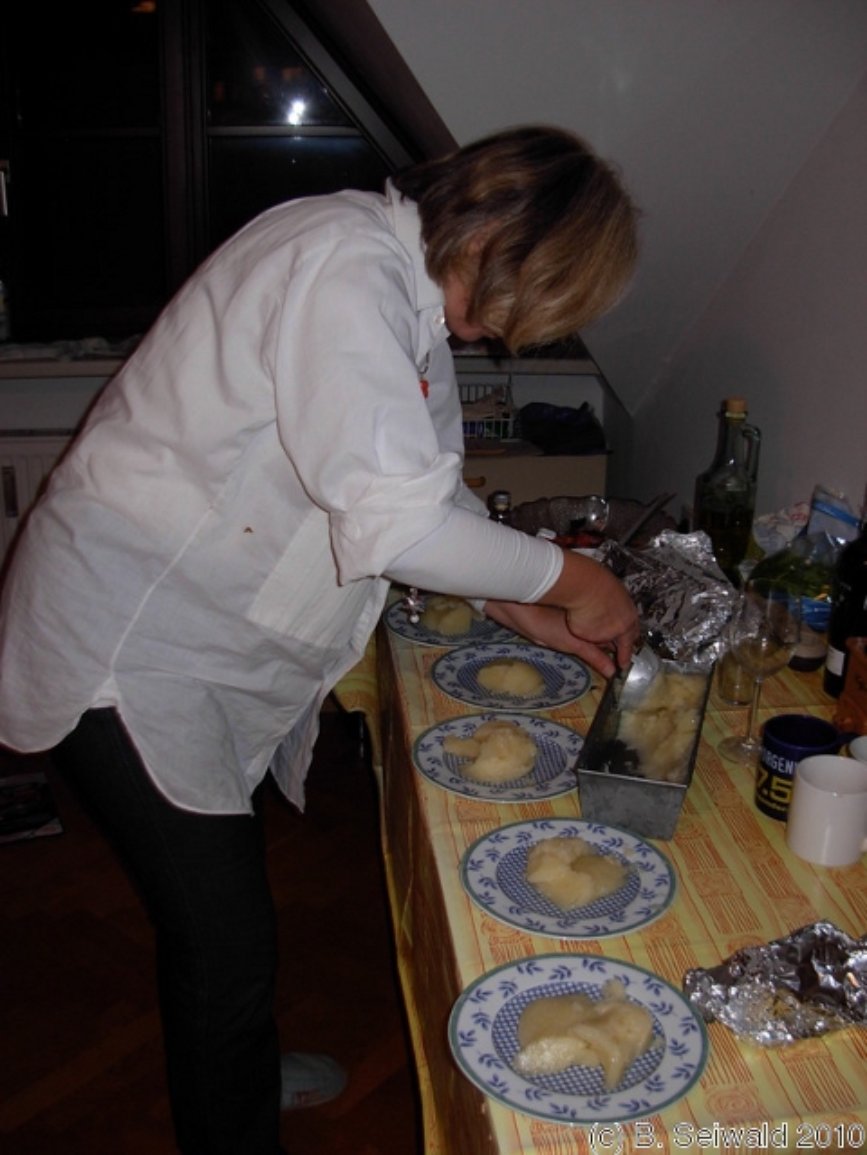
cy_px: 578
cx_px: 434
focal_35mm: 38
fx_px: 1269
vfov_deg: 49.0
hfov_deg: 37.7
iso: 79
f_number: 2.9
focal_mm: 6.3
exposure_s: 1/22.6
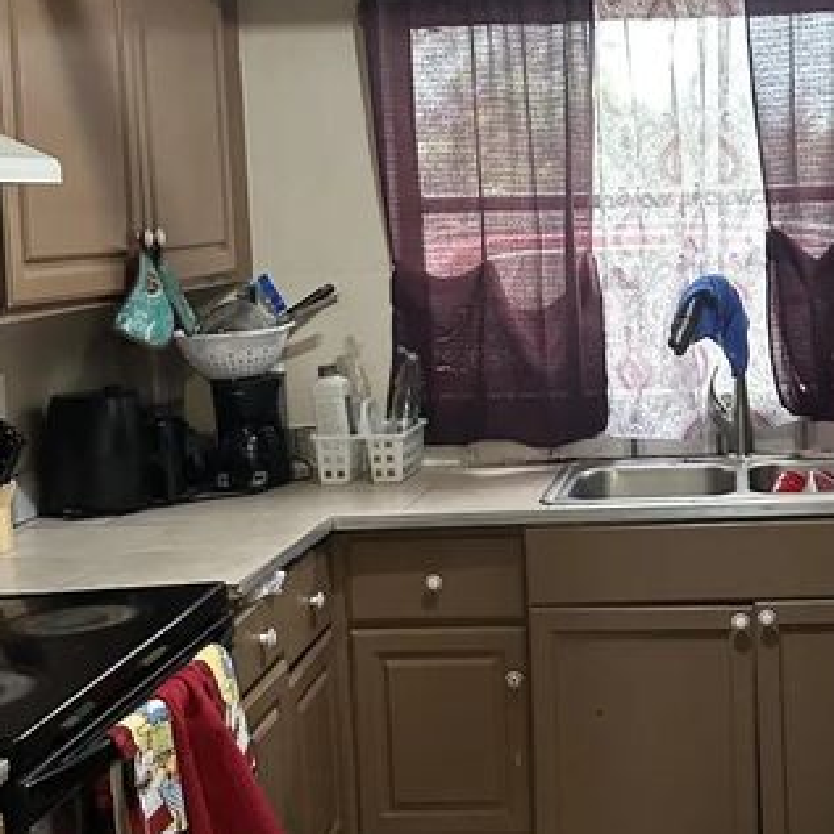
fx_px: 1554
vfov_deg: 30.0
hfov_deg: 29.4
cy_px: 393
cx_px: 652
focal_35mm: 57
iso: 500
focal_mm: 6.86
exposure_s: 1/60
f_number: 1.78
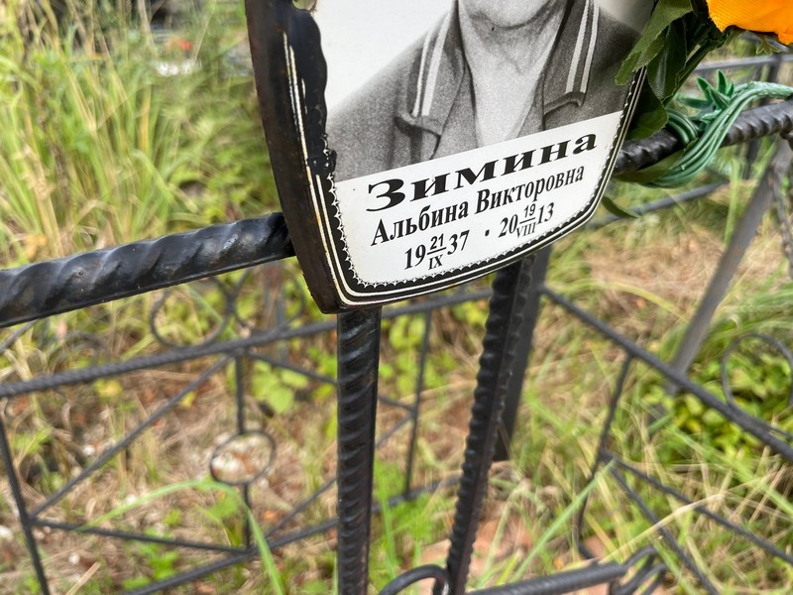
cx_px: 396
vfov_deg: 53.1
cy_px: 298
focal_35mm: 26
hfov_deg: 67.3
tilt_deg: -30.6
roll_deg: +0.0
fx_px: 596
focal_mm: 4.2
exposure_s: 1/375
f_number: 1.6
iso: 32
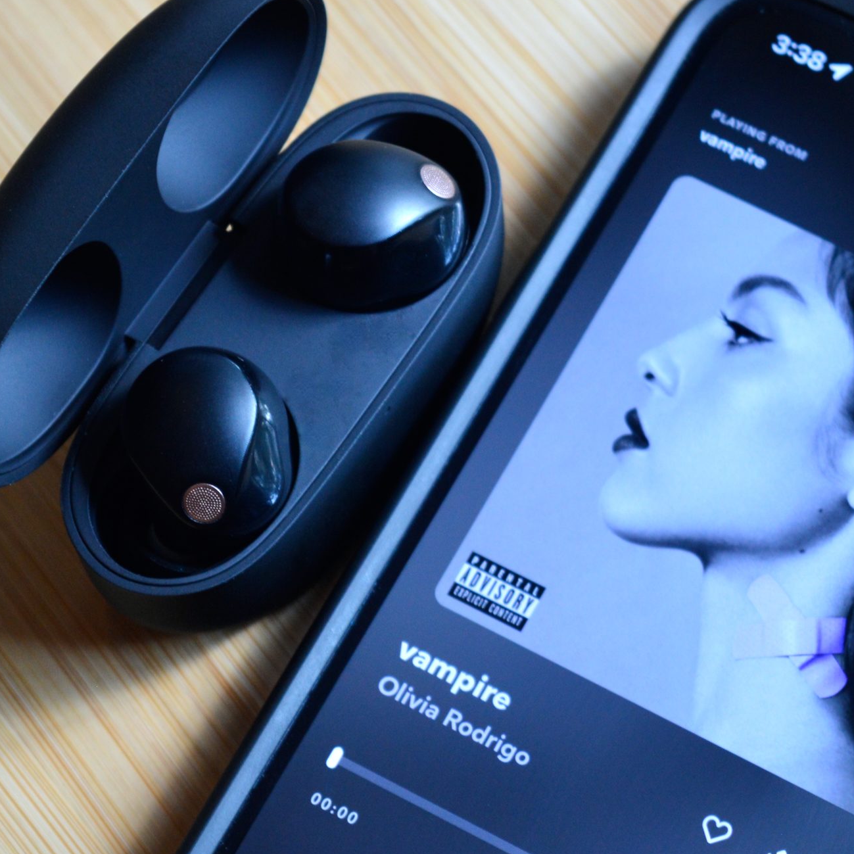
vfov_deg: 14.7
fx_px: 3314
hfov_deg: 14.7
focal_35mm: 119
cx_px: 415
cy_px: 402
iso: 400
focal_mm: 55
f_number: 5.6
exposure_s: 1/15
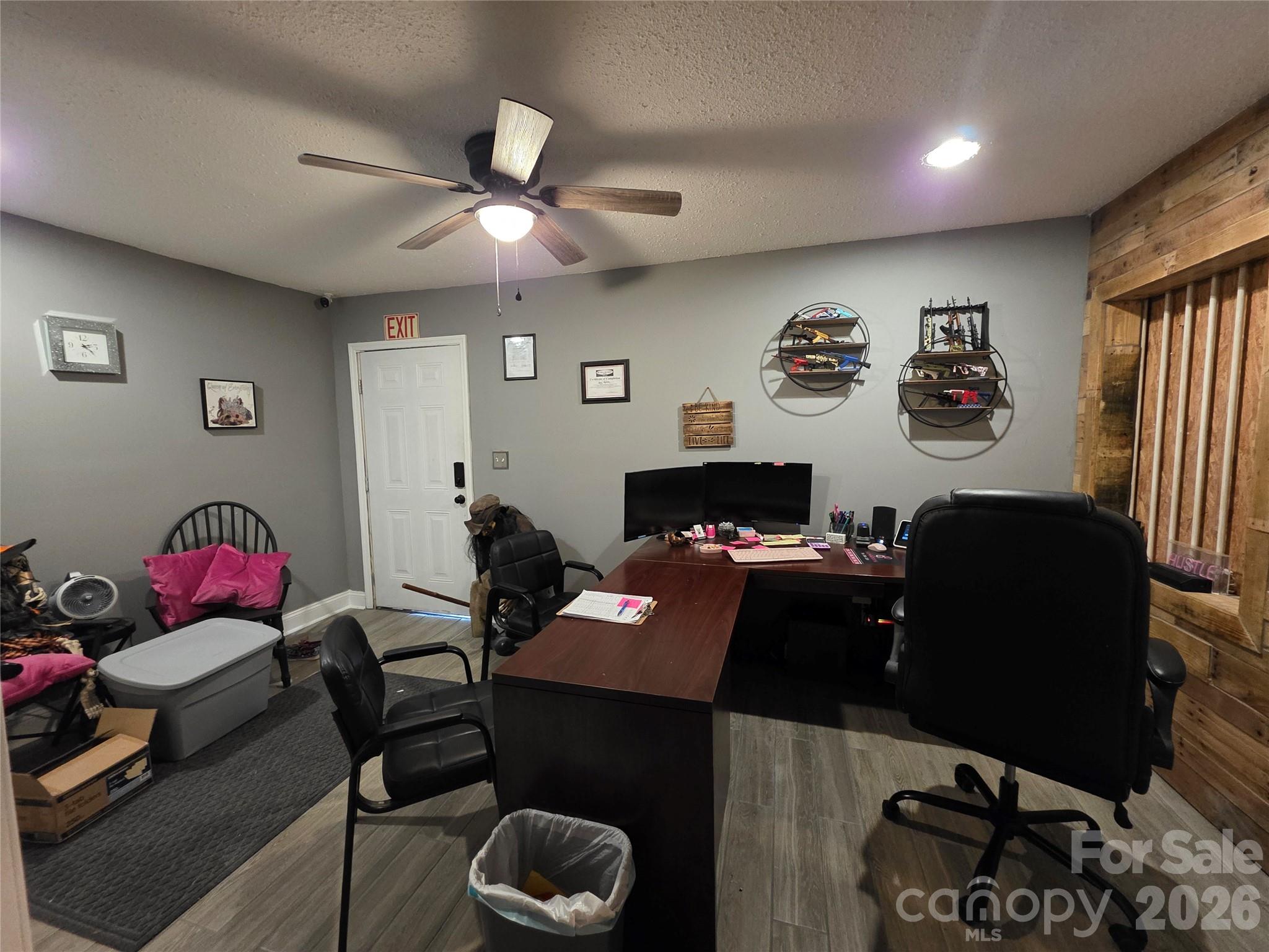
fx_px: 477
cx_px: 634
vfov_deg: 89.9
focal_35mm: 13
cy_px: 476
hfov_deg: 106.2
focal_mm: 2.2
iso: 1000
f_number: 1.9
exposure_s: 1/60
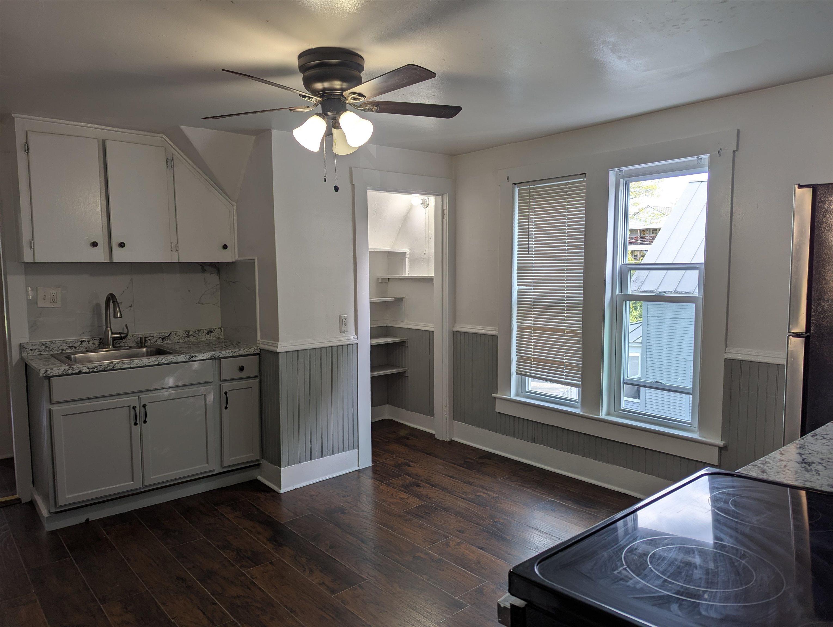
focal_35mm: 24
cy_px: 314
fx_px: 578
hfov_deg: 71.5
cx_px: 416
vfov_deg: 56.9
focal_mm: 6.81
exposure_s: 1/154
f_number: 1.85
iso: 60
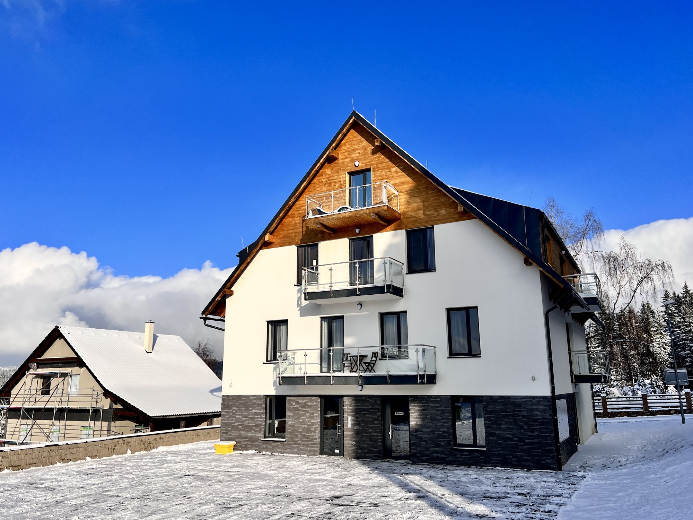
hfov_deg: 67.3
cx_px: 346
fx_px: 521
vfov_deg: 53.1
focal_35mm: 26
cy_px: 260
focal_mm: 5.7
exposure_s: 1/7463
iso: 50
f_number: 1.5
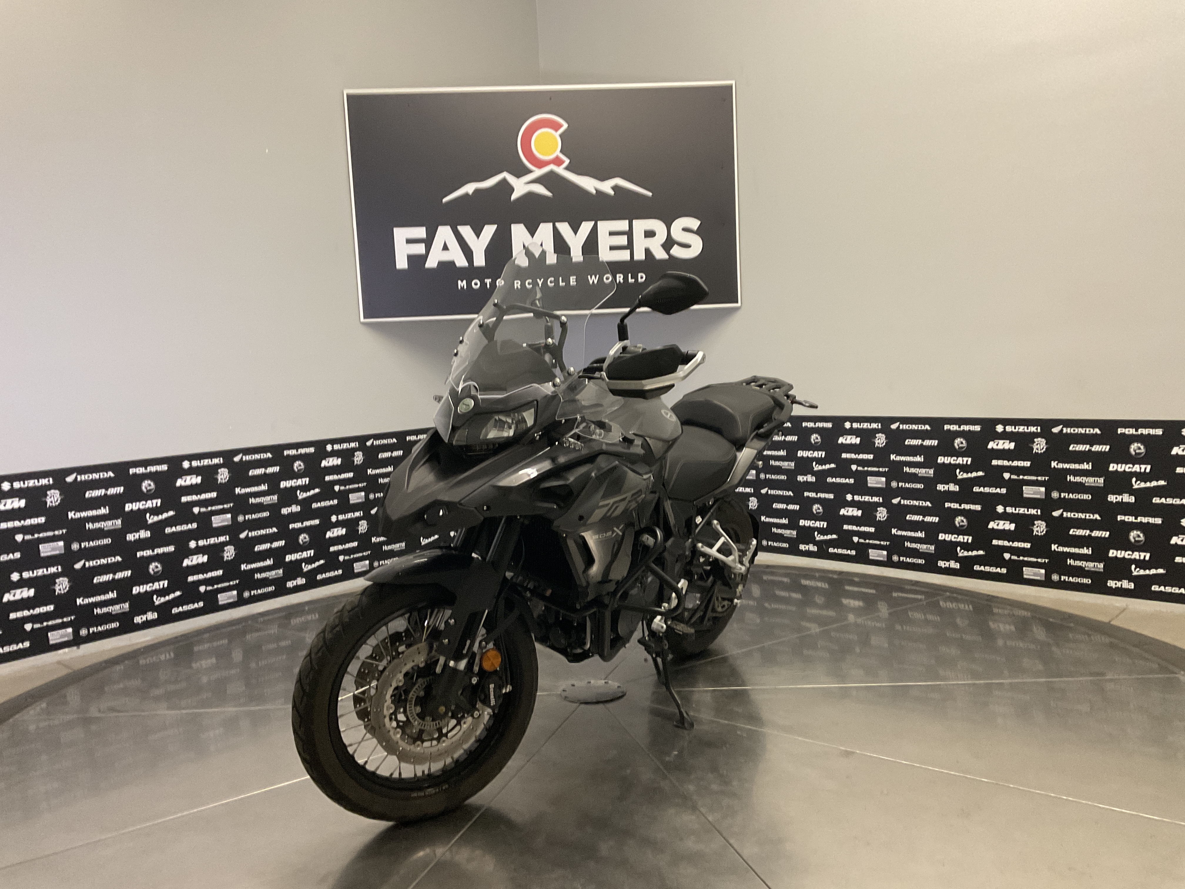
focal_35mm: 29
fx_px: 993
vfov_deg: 48.2
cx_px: 592
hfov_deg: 61.7
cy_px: 444
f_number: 1.8
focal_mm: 3
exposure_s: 1/60
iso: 200
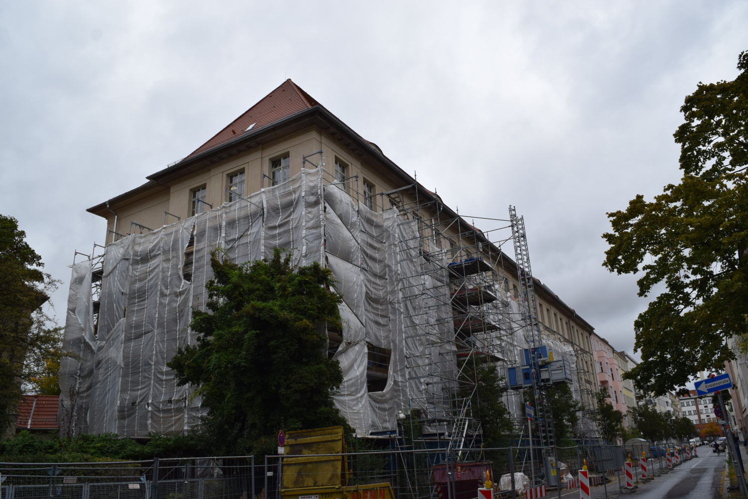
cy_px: 250
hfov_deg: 67.4
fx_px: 561
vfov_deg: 48.0
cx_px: 374
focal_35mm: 27
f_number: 10
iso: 200
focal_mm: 18
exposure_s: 1/400
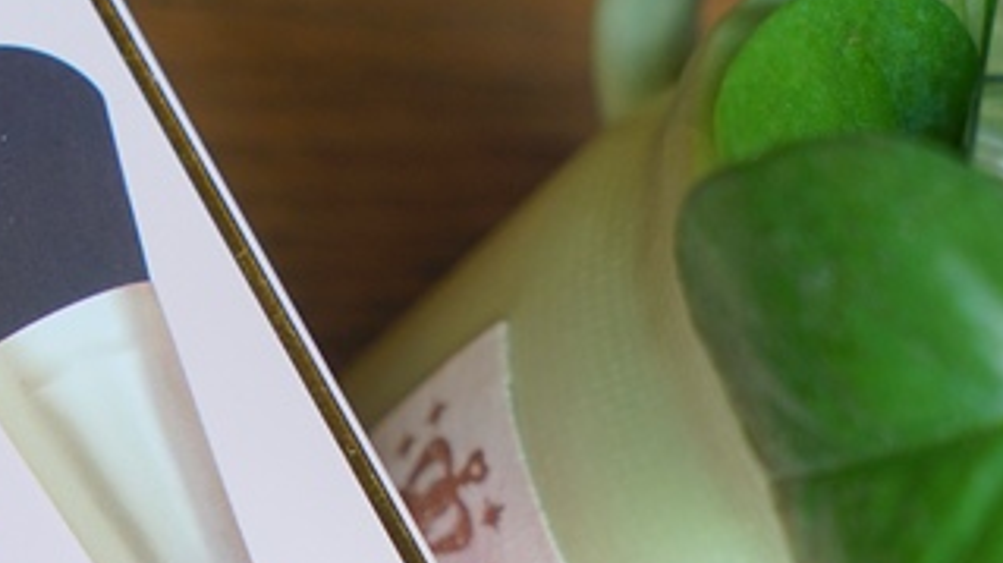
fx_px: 3562
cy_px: 643
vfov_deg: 8.9
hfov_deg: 16.0
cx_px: 255
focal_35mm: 134
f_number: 4.5
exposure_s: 1/60
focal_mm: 51
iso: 320
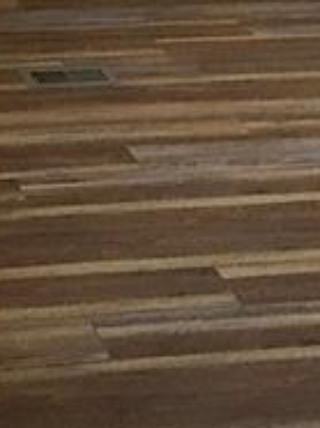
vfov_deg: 15.5
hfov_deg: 12.1
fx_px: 1482
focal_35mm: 120
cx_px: 341
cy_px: -147
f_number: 2.2
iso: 100
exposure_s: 1/30
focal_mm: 4.15
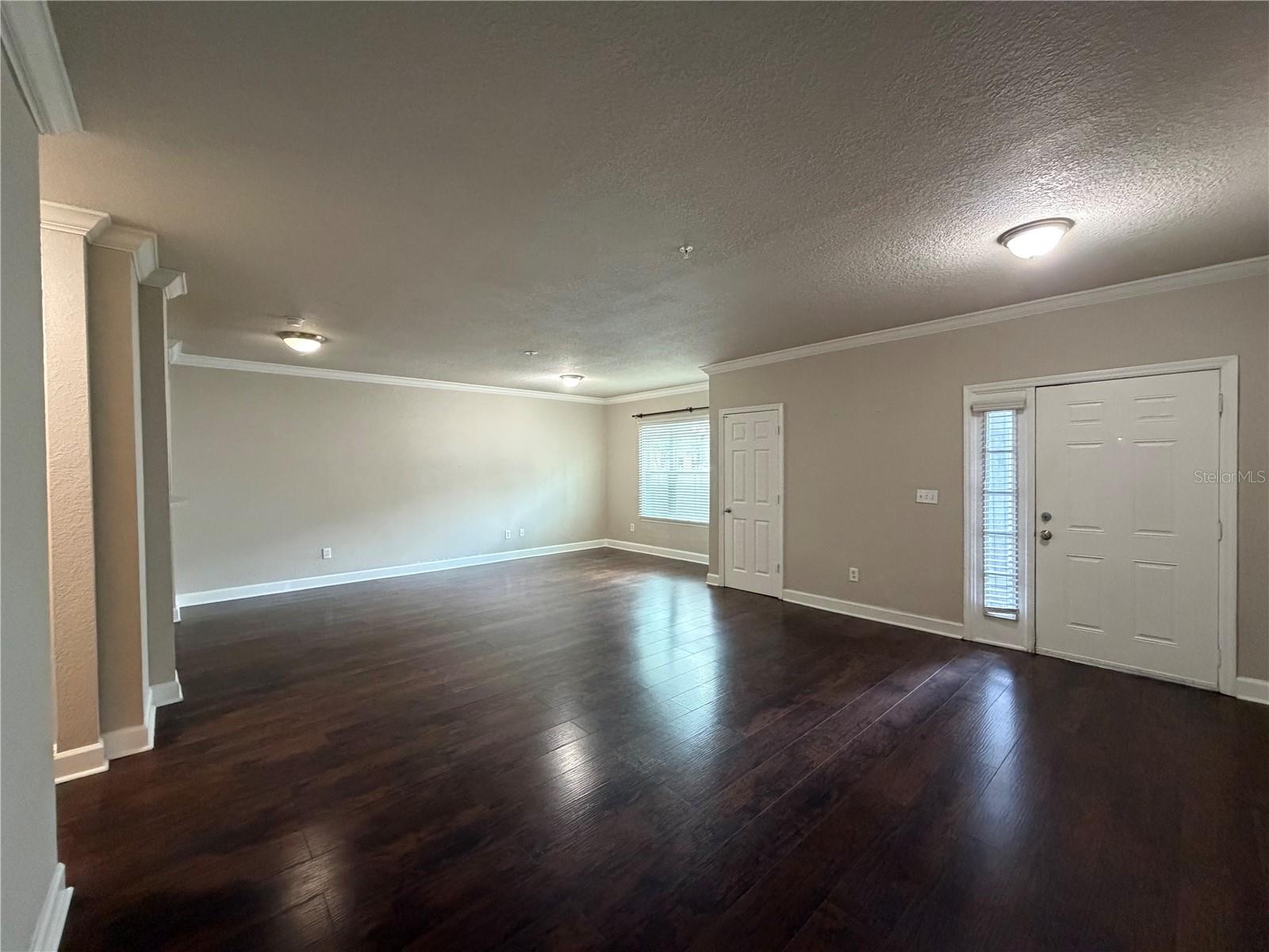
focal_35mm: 14
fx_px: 513
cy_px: 476
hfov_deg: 102.1
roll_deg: +0.8
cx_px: 634
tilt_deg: -1.6
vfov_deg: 85.7
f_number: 2.2
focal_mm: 2.22
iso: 800
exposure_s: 1/60
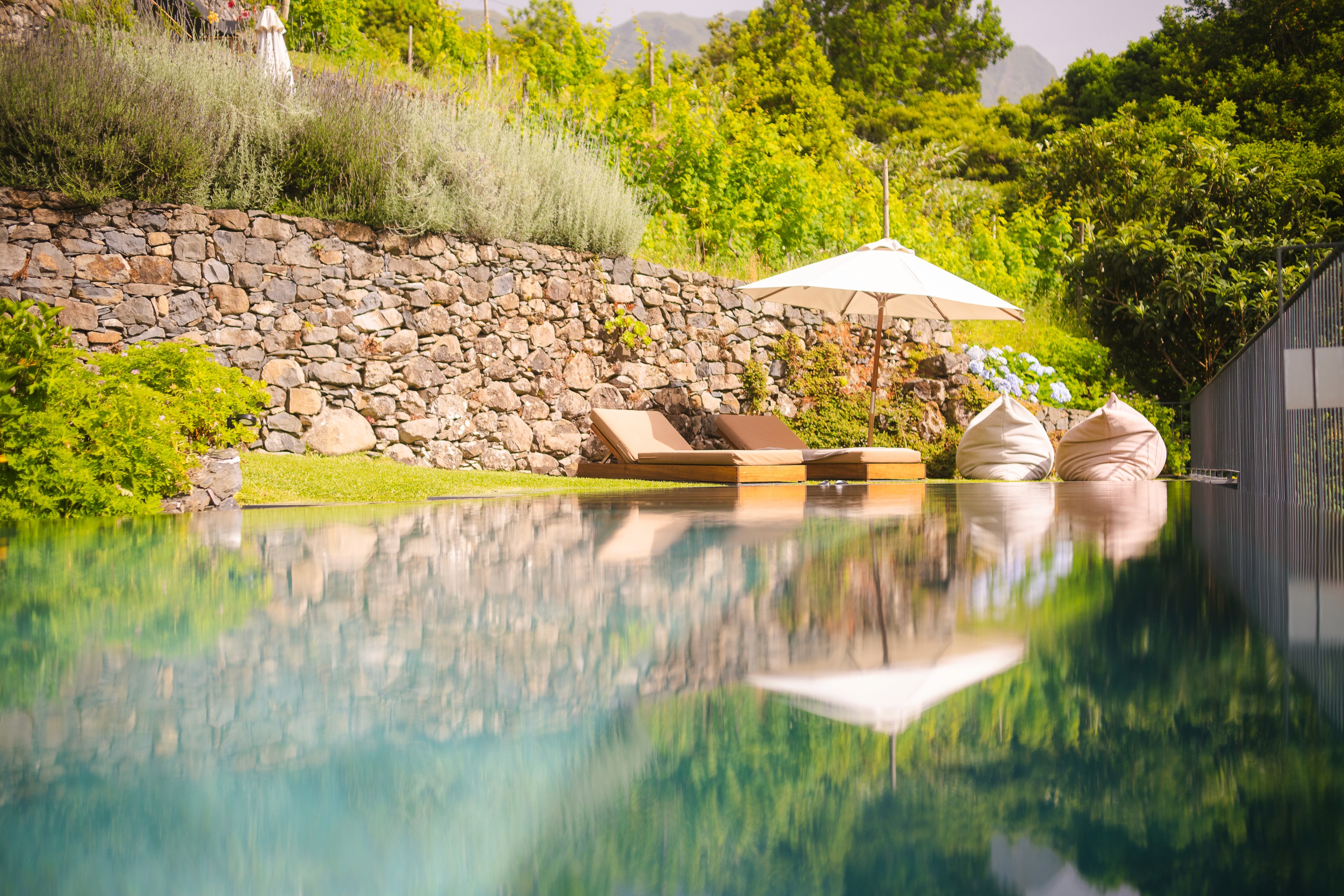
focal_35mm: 41
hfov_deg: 47.1
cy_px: 462
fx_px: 1540
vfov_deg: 32.4
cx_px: 693
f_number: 1.8
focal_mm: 40
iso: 140
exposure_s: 1/1600
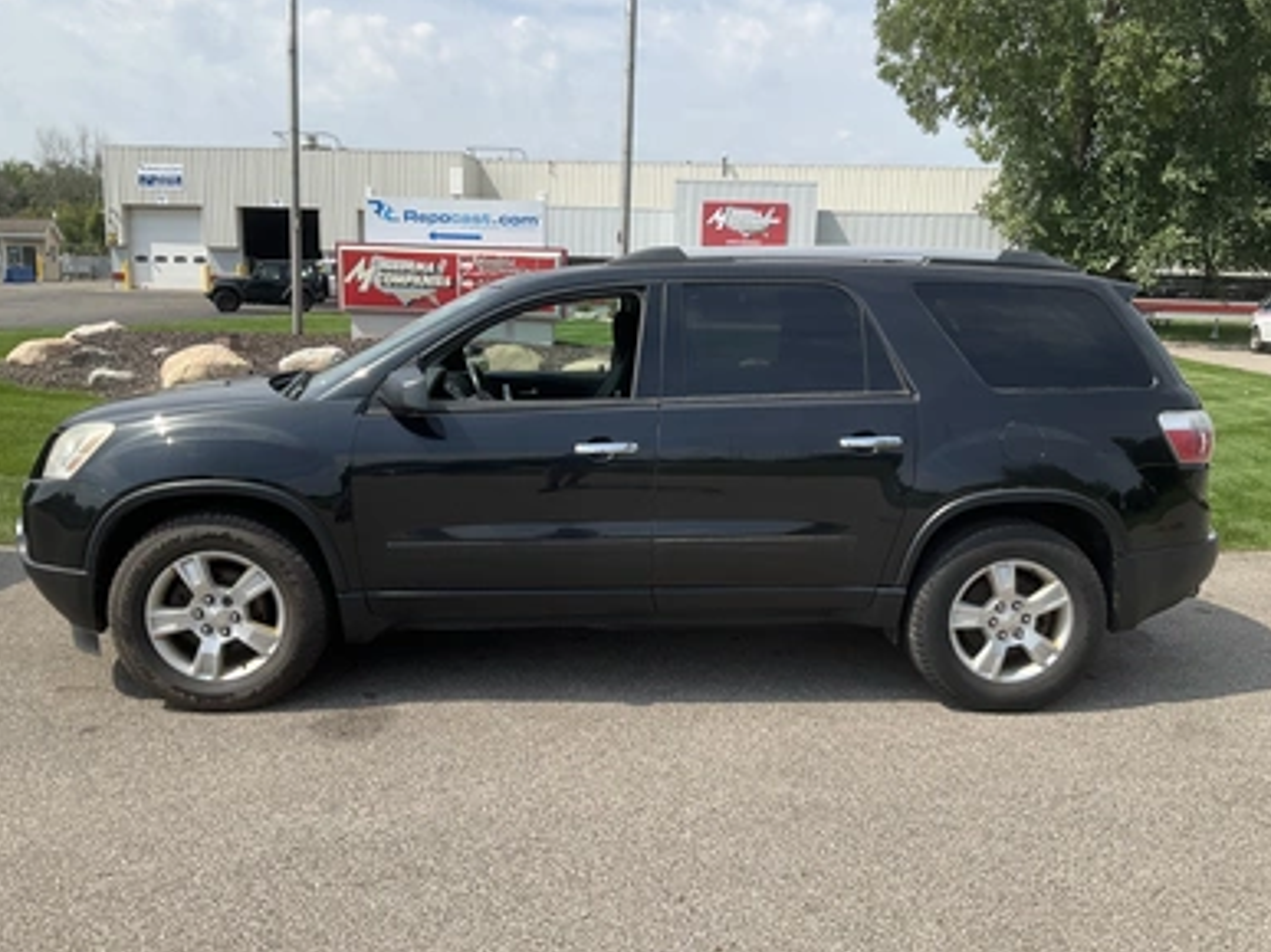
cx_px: 647
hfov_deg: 60.0
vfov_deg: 46.8
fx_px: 1101
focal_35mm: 30
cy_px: 483
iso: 25
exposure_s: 1/1626
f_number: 1.8
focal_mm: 3
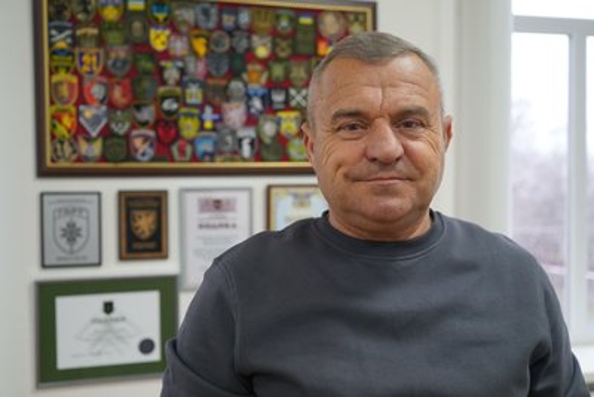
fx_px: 693
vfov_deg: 31.9
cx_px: 297
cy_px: 198
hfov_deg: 46.4
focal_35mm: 42
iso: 2500
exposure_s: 1/160
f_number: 4
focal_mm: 42
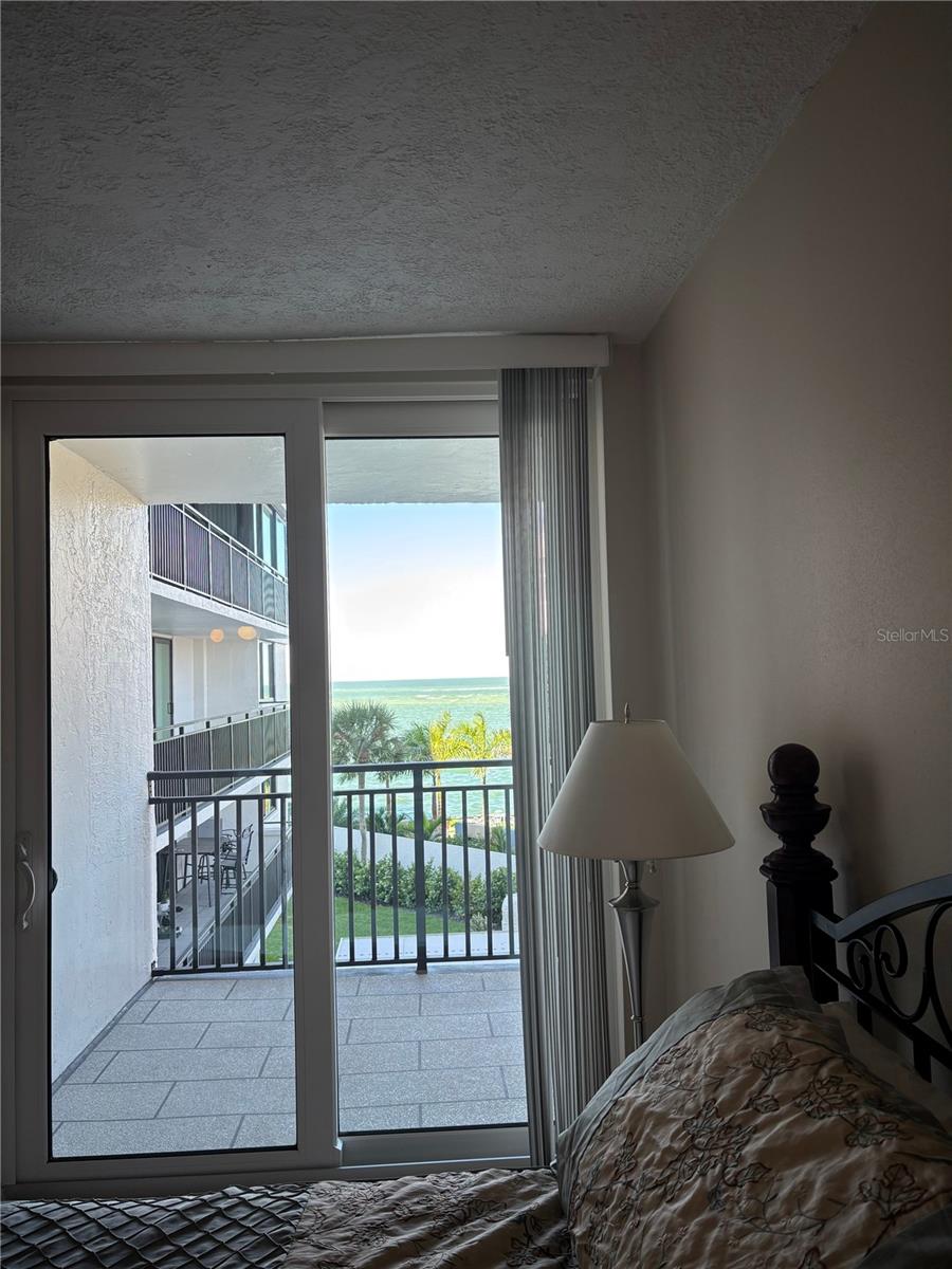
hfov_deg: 53.1
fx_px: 953
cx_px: 476
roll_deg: +1.4
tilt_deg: +2.6
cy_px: 634
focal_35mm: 26
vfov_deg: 67.3
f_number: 1.6
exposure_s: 1/121
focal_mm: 5.96
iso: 40
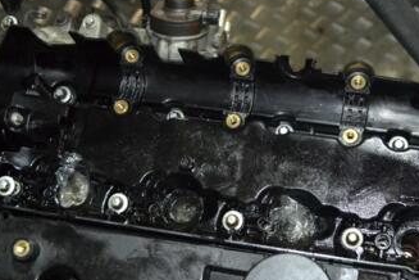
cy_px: 197
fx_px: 768
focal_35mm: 66
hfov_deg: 30.4
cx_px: 255
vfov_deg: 20.5
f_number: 4
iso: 1250
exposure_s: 1/60
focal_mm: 24
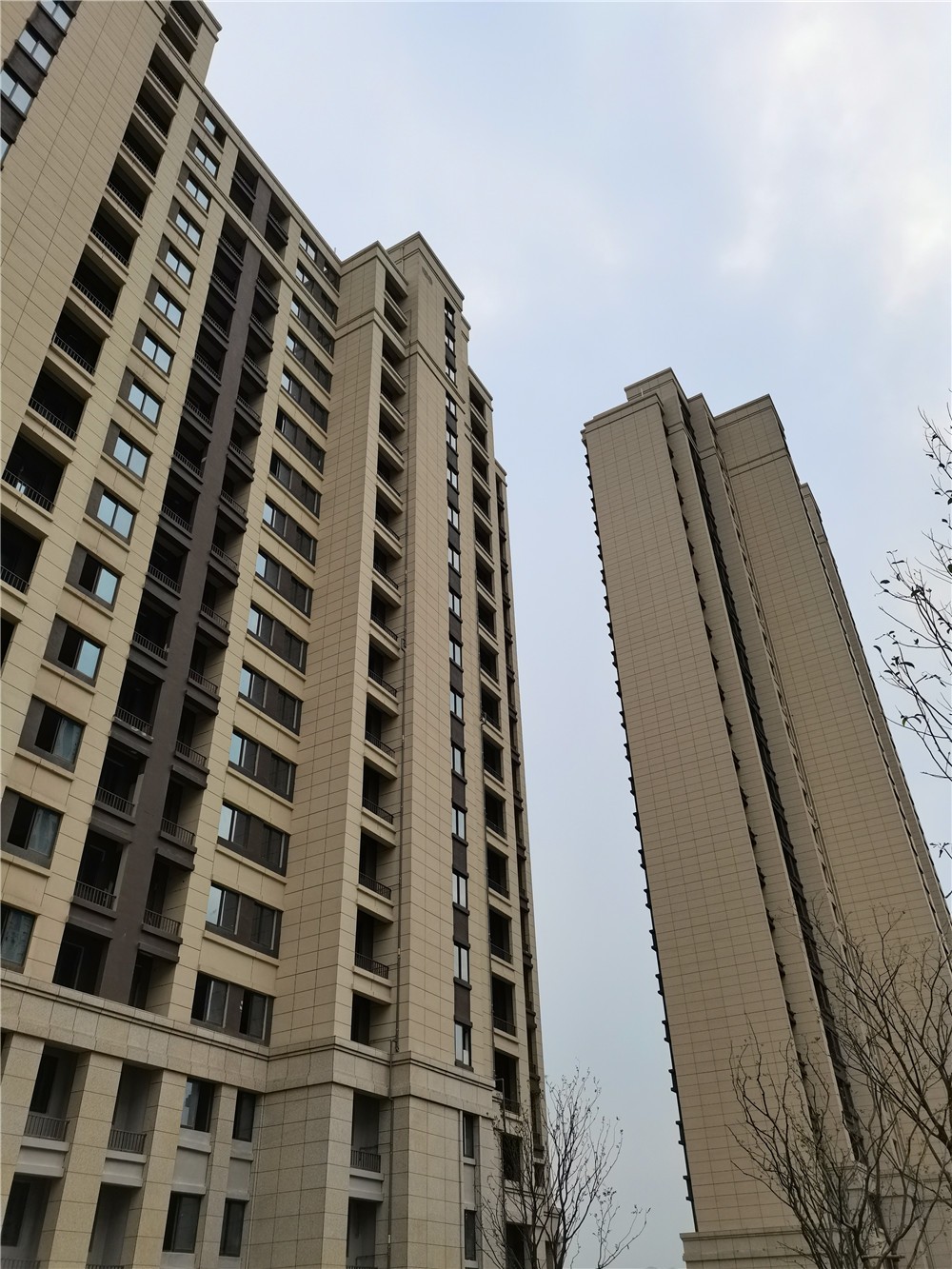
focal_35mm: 26
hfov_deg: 53.1
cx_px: 476
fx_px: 953
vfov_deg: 67.3
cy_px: 634
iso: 50
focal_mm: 5.58
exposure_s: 1/1140
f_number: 1.8
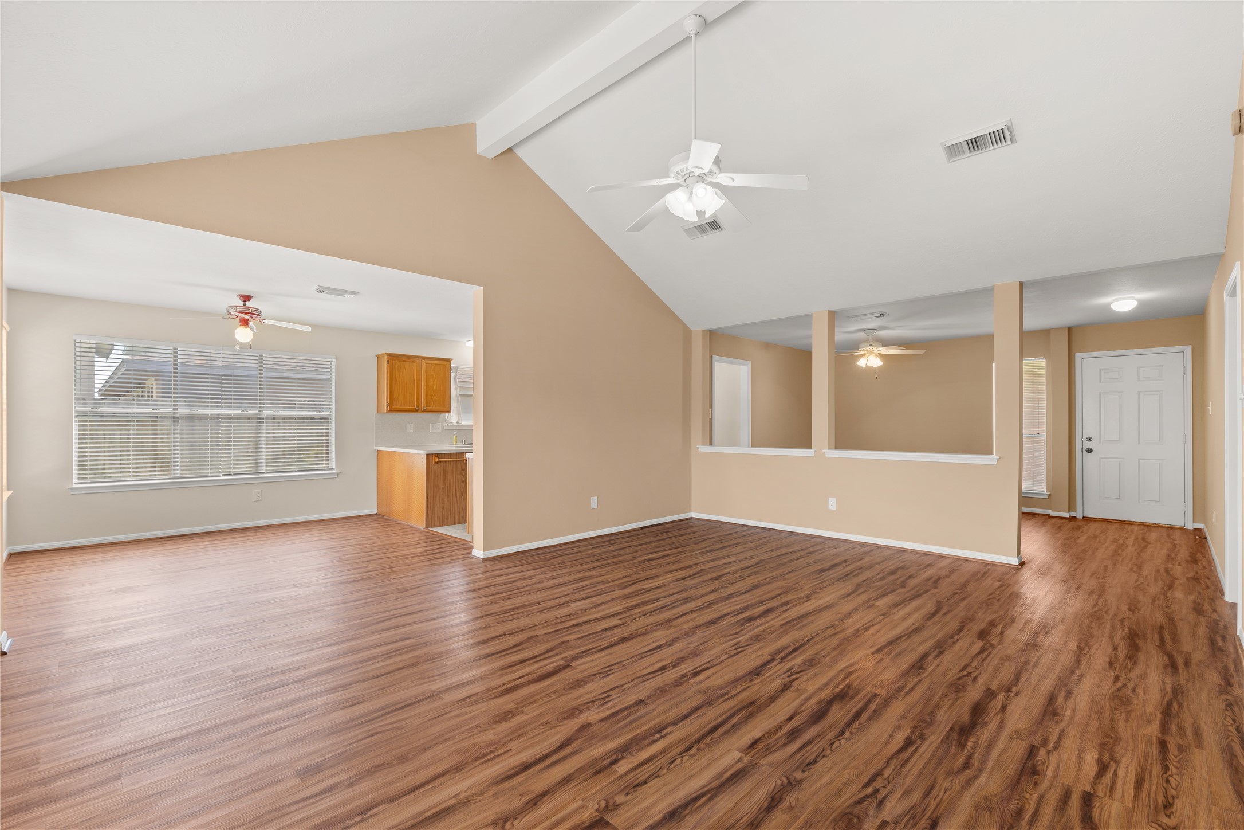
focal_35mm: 16
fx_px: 553
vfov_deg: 73.7
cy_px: 415
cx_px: 622
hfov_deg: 96.7
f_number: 13
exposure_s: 1/1.25
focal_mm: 16
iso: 100
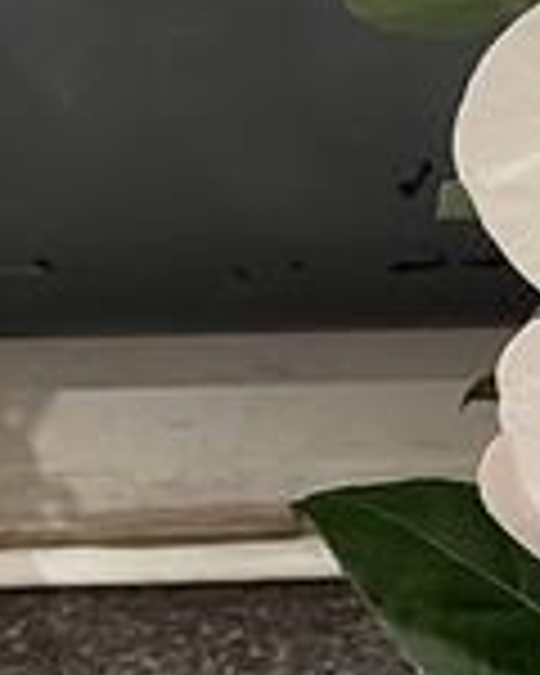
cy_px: -81
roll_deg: +2.1
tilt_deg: -21.2
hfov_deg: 8.3
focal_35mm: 169
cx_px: 1354
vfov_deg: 11.2
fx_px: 3376
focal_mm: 4.2
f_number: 1.6
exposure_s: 1/50
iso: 125
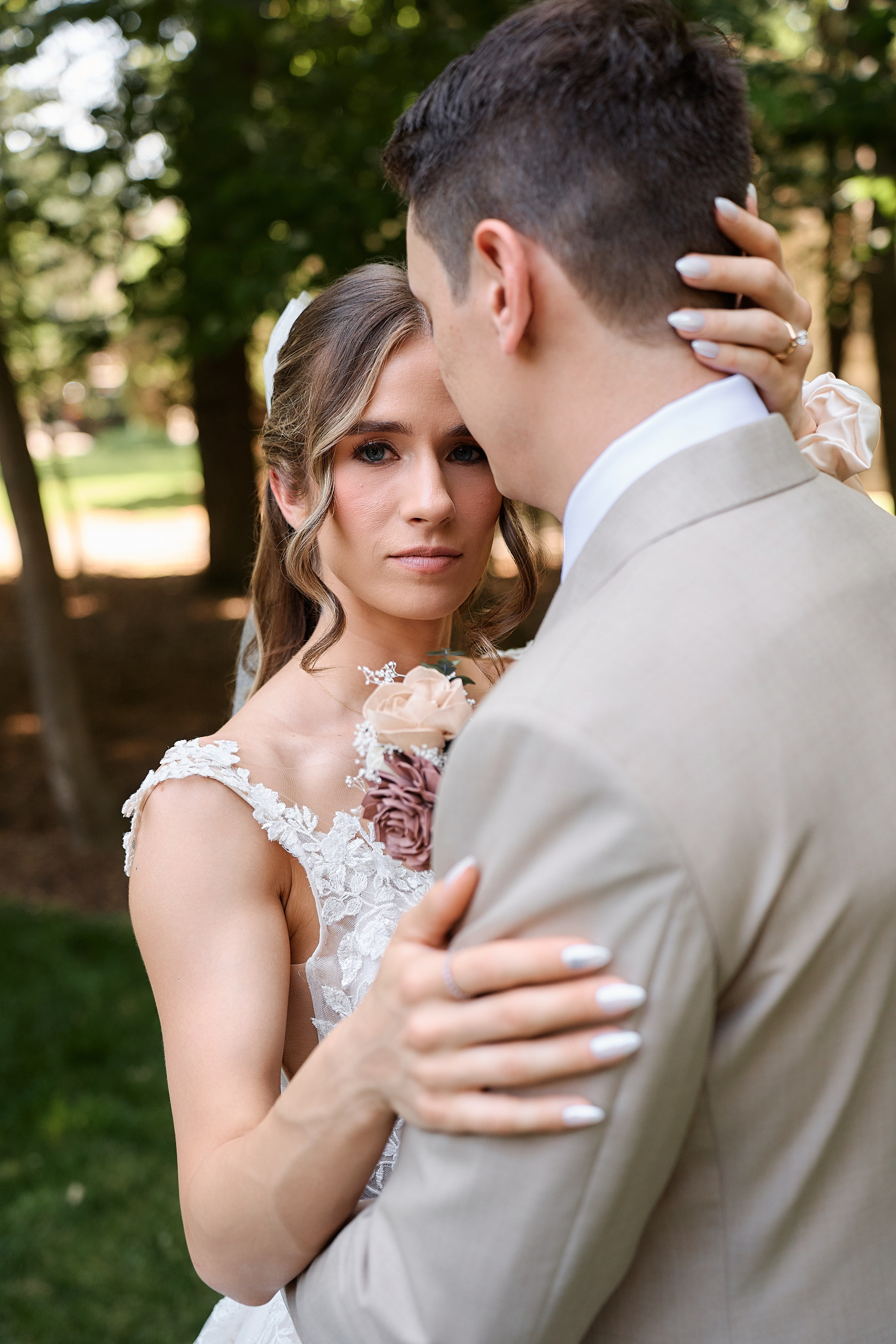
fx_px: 1605
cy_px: 672
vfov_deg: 45.4
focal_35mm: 43
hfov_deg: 31.2
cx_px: 448
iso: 500
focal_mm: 43
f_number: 2.8
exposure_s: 1/400
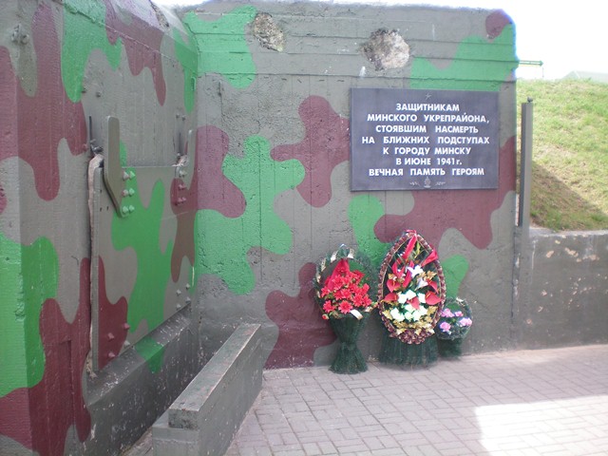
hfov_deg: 49.0
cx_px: 304
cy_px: 228
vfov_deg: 37.7
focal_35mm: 38
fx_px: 667
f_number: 3.1
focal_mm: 6.3
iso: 64
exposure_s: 1/160
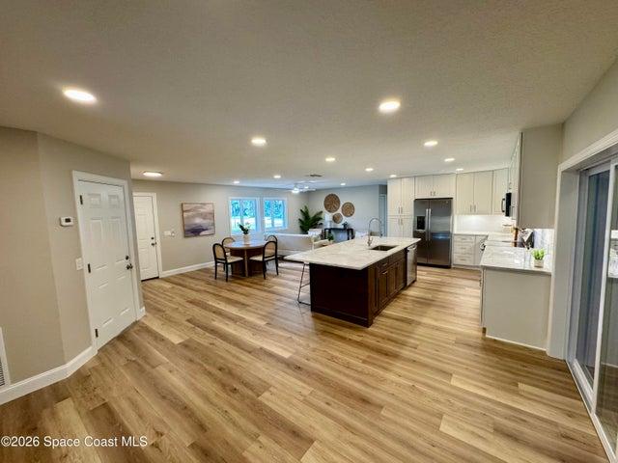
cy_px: 232
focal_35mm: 14
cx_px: 309
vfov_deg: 85.7
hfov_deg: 102.1
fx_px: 250
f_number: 2.2
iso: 200
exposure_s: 1/100
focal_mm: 2.22
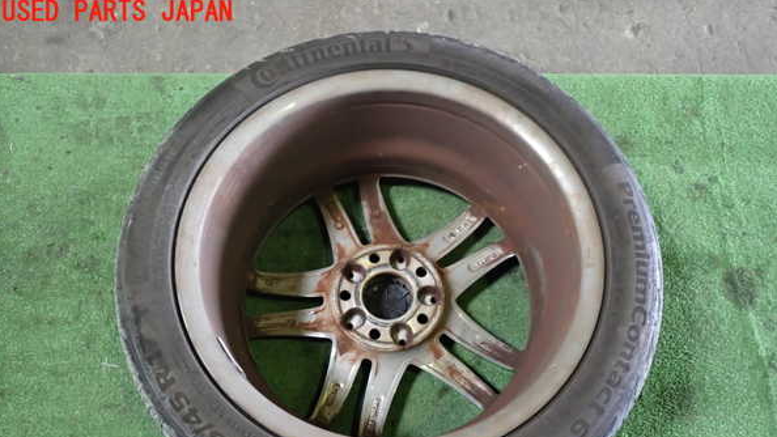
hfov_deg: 59.5
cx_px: 387
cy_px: 290
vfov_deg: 35.3
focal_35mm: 33
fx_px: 680
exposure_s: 1/30
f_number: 2.3
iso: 400
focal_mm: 5.4
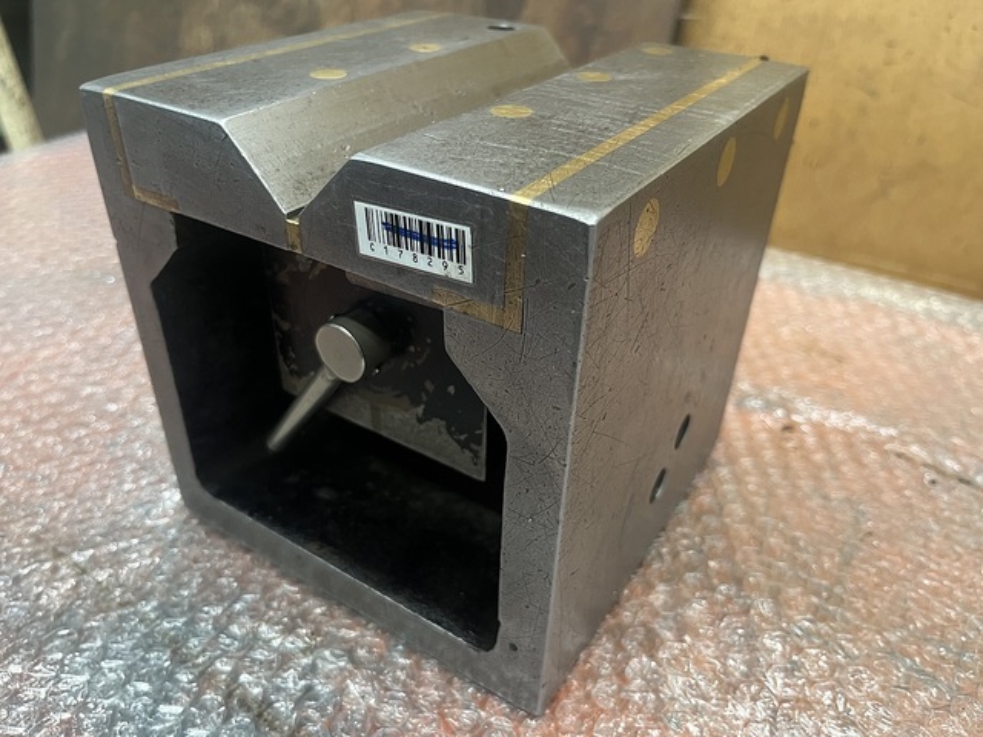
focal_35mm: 26
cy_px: 368
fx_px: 738
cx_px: 492
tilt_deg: -34.5
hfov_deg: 67.3
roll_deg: -1.4
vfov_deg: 53.1
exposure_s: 1/50
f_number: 1.6
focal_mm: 5.1
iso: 200
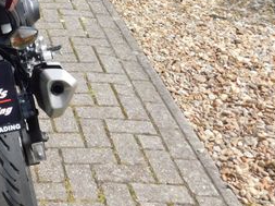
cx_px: -48
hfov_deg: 23.6
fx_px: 603
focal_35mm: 76
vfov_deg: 18.8
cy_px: 3
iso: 125
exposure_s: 1/500
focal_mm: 5.3
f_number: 3.2
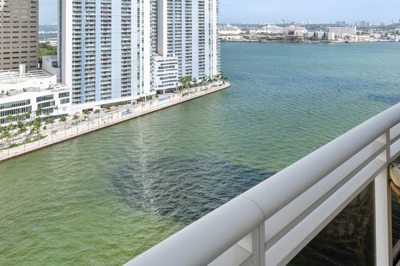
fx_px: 322
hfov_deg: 63.4
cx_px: 229
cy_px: 18
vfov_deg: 40.8
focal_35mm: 29
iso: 500
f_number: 9
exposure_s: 1/250
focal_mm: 10
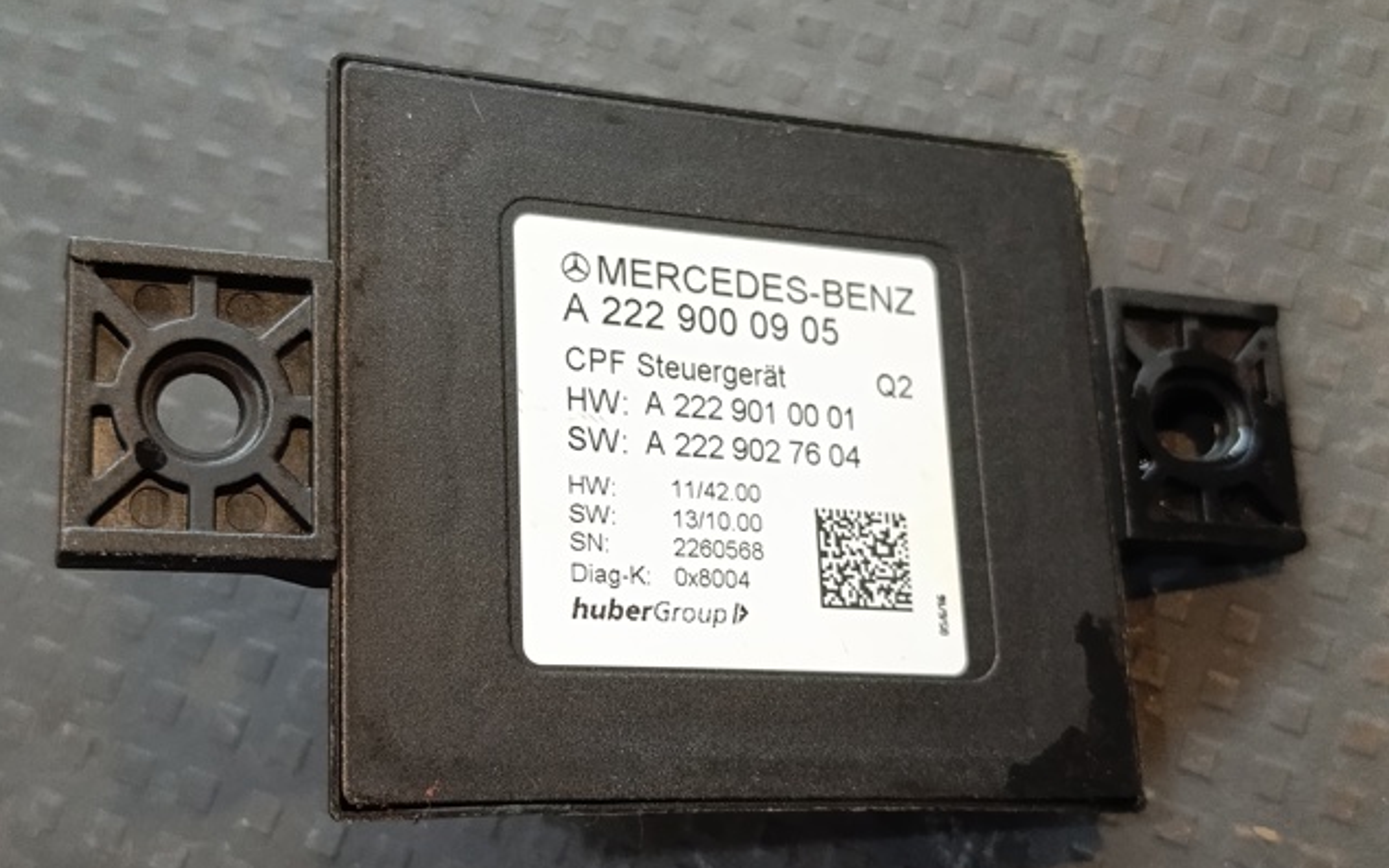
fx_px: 1855
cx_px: 694
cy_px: 464
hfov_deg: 41.1
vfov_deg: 26.3
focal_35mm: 49
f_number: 1.7
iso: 800
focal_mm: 6.11
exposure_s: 1/50
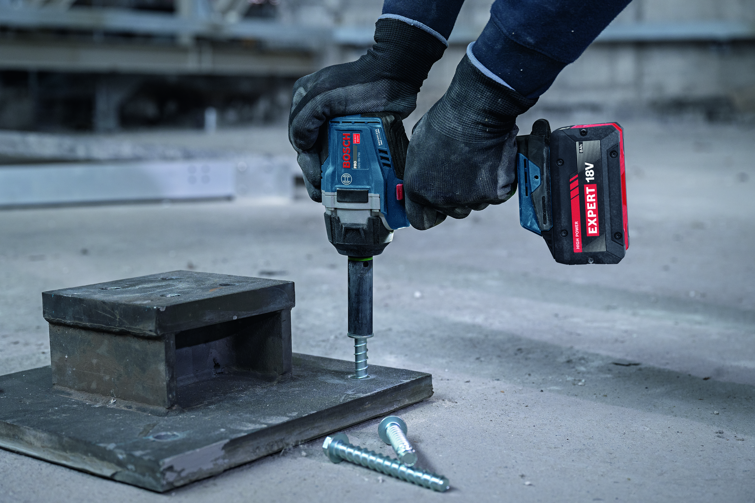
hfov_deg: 35.6
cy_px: 252
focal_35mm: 56
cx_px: 378
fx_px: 1174
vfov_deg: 24.2
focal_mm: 56
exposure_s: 1/160
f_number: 4.5
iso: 800
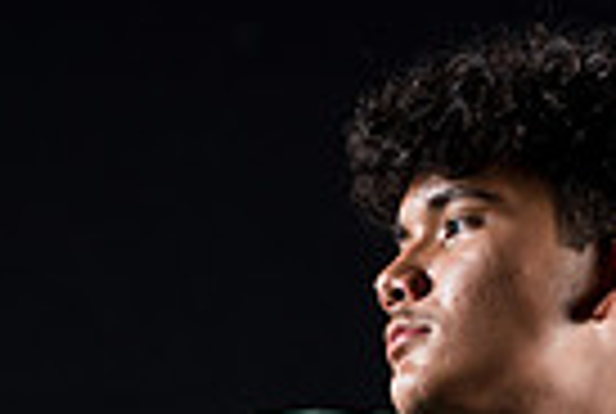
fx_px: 6671
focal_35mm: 389
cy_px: 713
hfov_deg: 5.3
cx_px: 508
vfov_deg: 3.5
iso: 200
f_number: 4
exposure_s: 1/160
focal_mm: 92
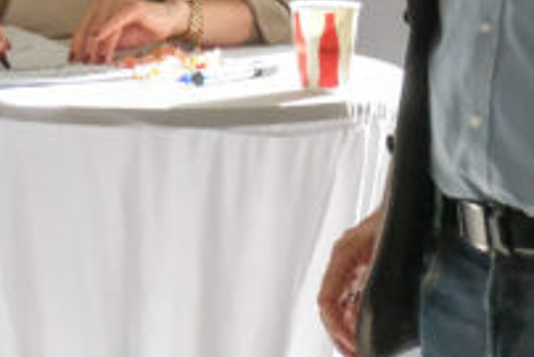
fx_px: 2880
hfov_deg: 10.4
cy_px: -238
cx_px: -90
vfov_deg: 6.9
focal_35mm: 194
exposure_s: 1/12800
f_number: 3.6
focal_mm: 34.3
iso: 12800
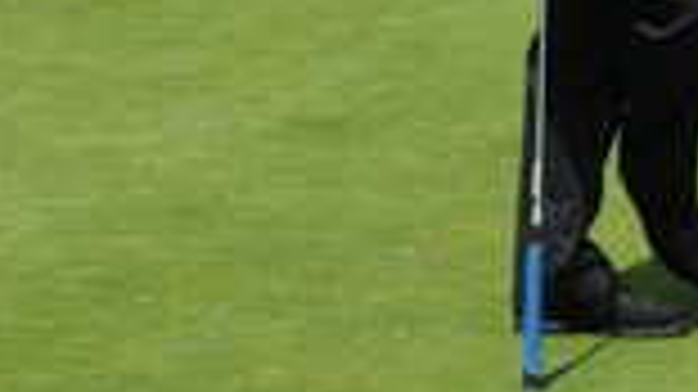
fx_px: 4329
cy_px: -277
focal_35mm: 234
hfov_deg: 9.1
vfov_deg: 5.1
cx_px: 883
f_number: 16
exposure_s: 1/1000
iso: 1000
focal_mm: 48
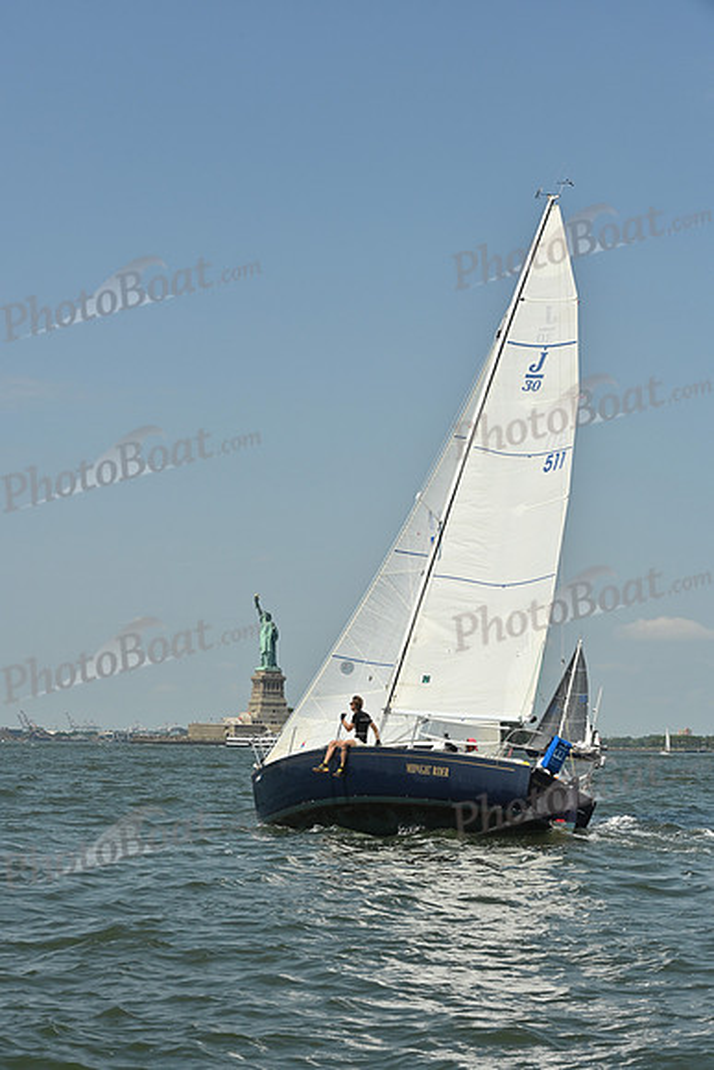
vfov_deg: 28.8
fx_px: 2081
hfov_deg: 19.5
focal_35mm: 70
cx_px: 357
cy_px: 535
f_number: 11
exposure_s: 1/1250
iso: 320
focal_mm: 70
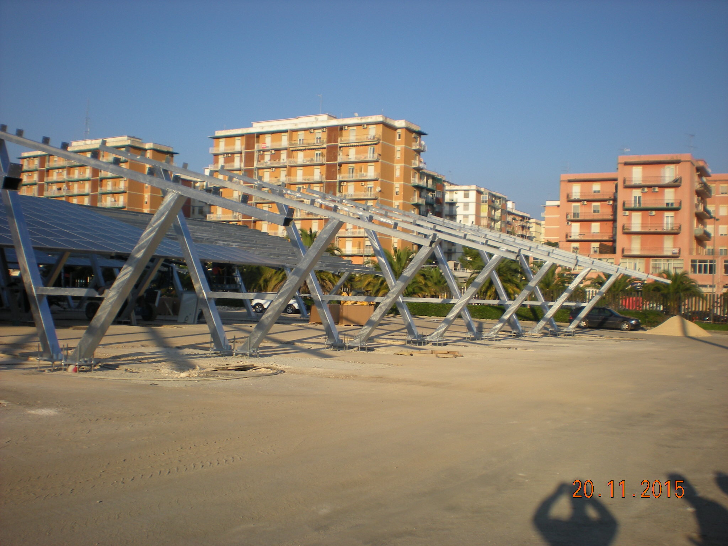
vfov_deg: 37.7
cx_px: 364
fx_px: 799
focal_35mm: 38
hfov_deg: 49.0
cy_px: 273
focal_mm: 6.3
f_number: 4.6
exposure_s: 1/453
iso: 64
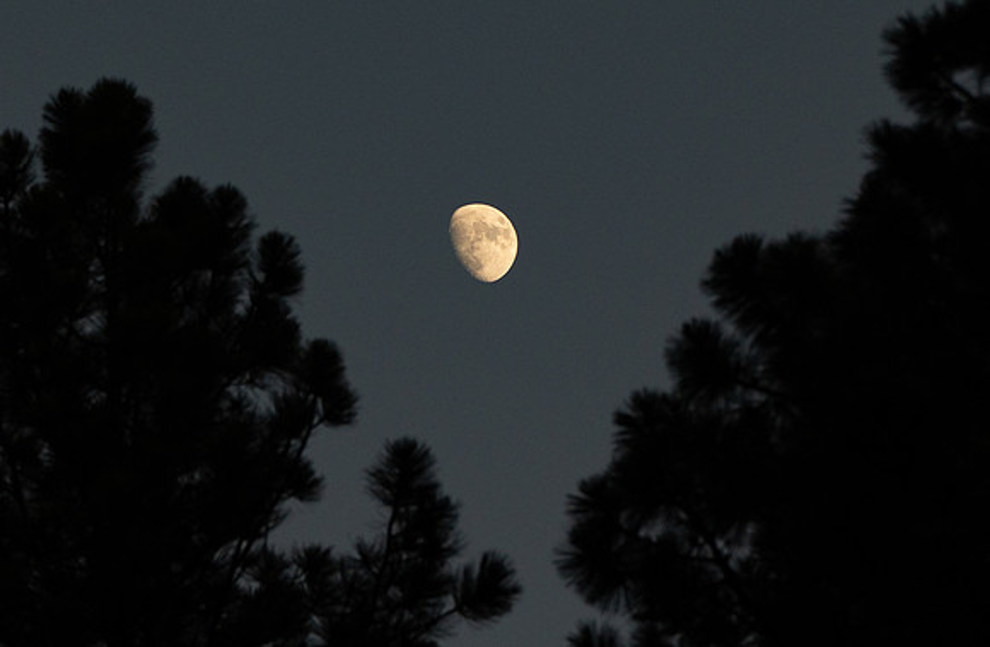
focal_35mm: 340
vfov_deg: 4.0
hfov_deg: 6.1
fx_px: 9293
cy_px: 251
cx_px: 499
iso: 320
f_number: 4
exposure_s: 1/1600
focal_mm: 96
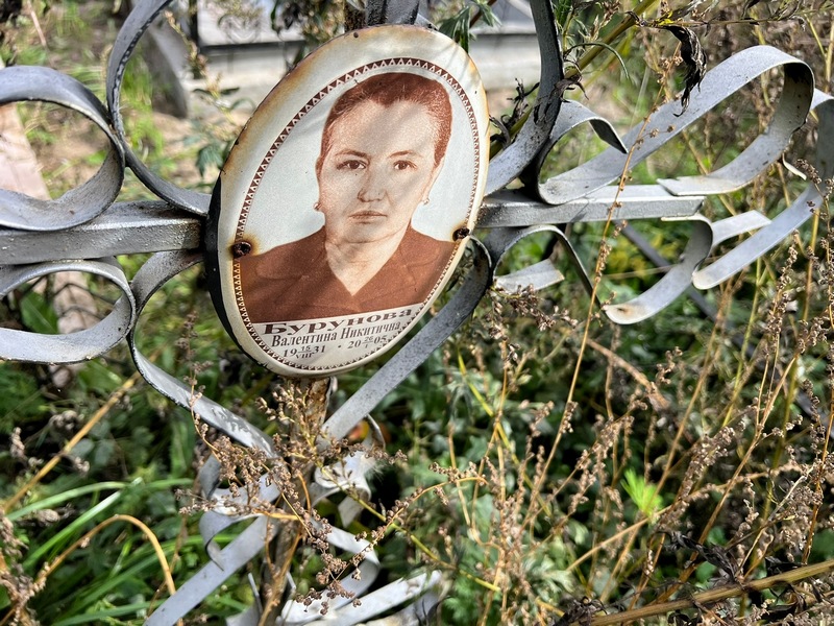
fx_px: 626
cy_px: 313
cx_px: 417
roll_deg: -14.3
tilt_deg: -40.6
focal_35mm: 26
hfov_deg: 67.3
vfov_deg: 53.1
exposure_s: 1/1147
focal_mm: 5.7
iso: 50
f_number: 1.5
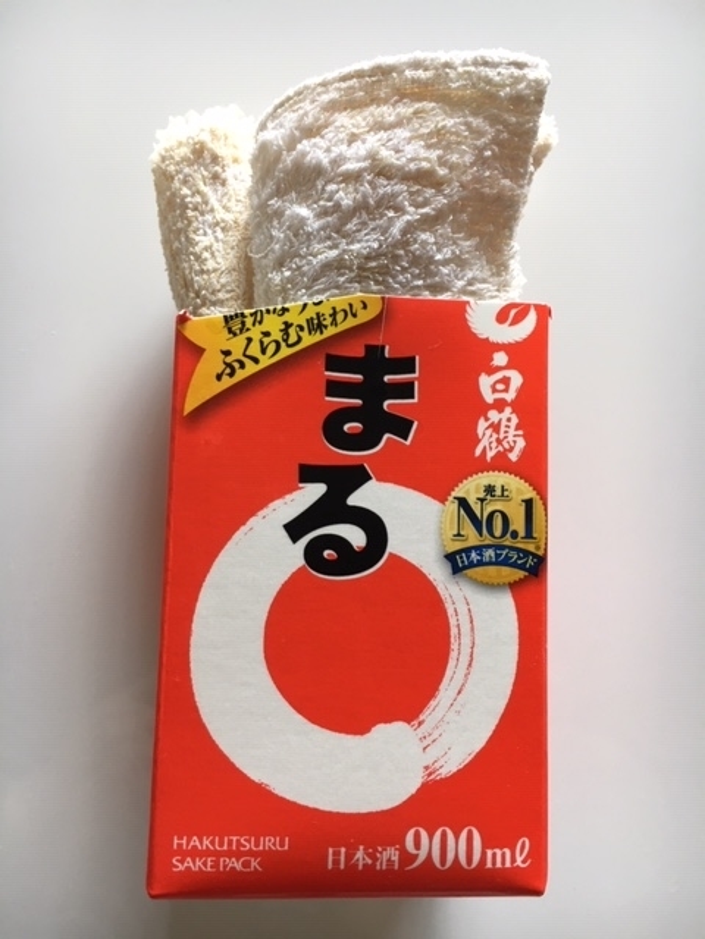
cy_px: 470
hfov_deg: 48.2
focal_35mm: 29
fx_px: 787
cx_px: 352
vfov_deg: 61.7
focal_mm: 4.15
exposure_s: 1/30
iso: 80
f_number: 2.2
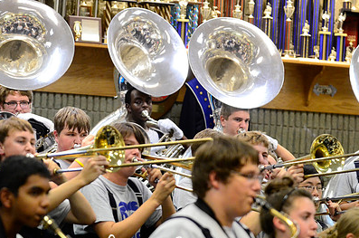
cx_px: 137
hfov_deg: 4.7
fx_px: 4359
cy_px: 157
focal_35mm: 438
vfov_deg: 3.1
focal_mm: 200
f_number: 2.8
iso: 3200
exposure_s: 1/400
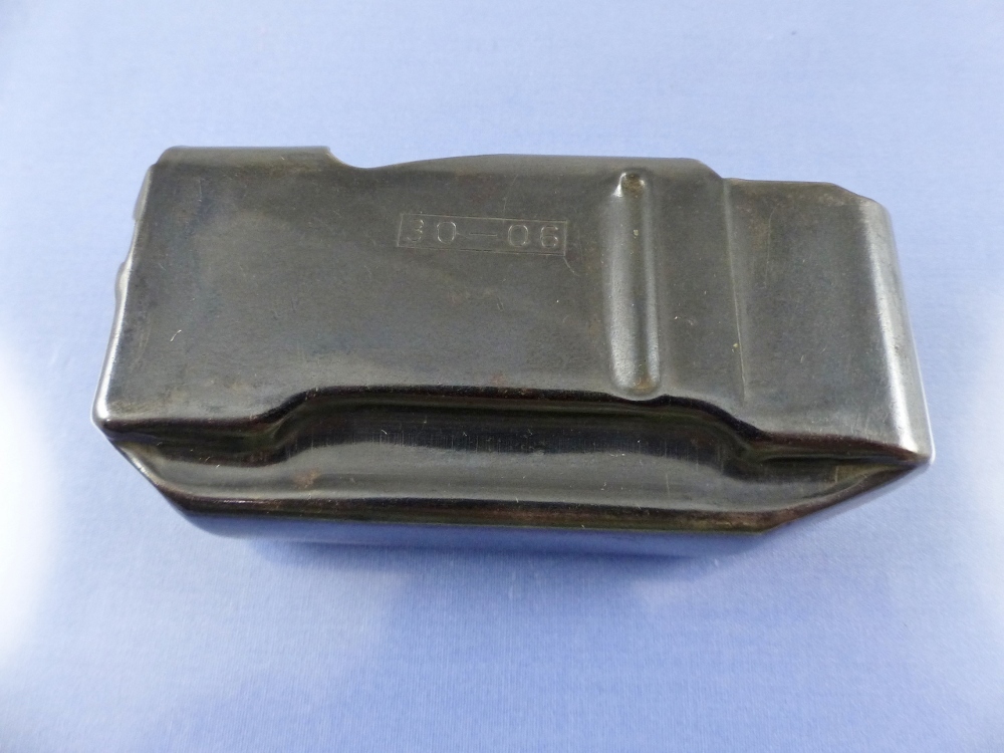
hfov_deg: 69.4
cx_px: 502
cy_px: 376
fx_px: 725
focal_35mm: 25
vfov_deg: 54.9
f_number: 2.8
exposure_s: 1/60
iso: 320
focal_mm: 4.5
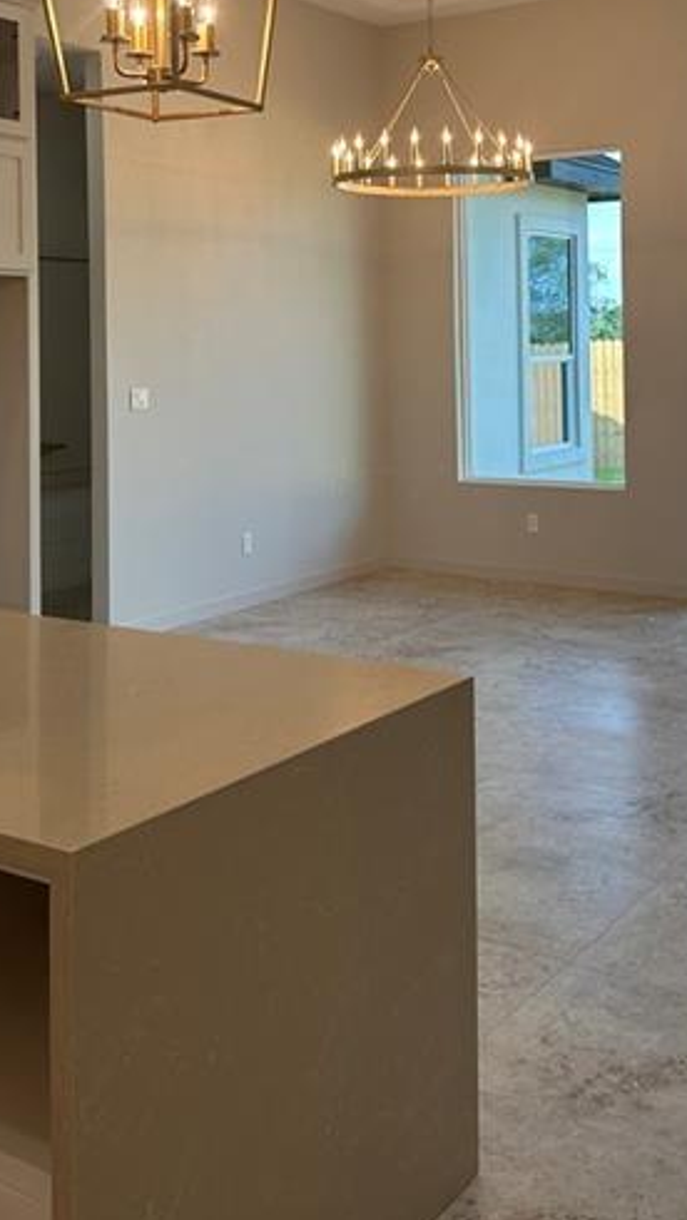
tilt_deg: +2.0
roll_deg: +0.1
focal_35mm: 41
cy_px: 319
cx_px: 438
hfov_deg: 28.9
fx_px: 1326
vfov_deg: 47.7
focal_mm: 6.86
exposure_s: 1/247
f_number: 1.78
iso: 80
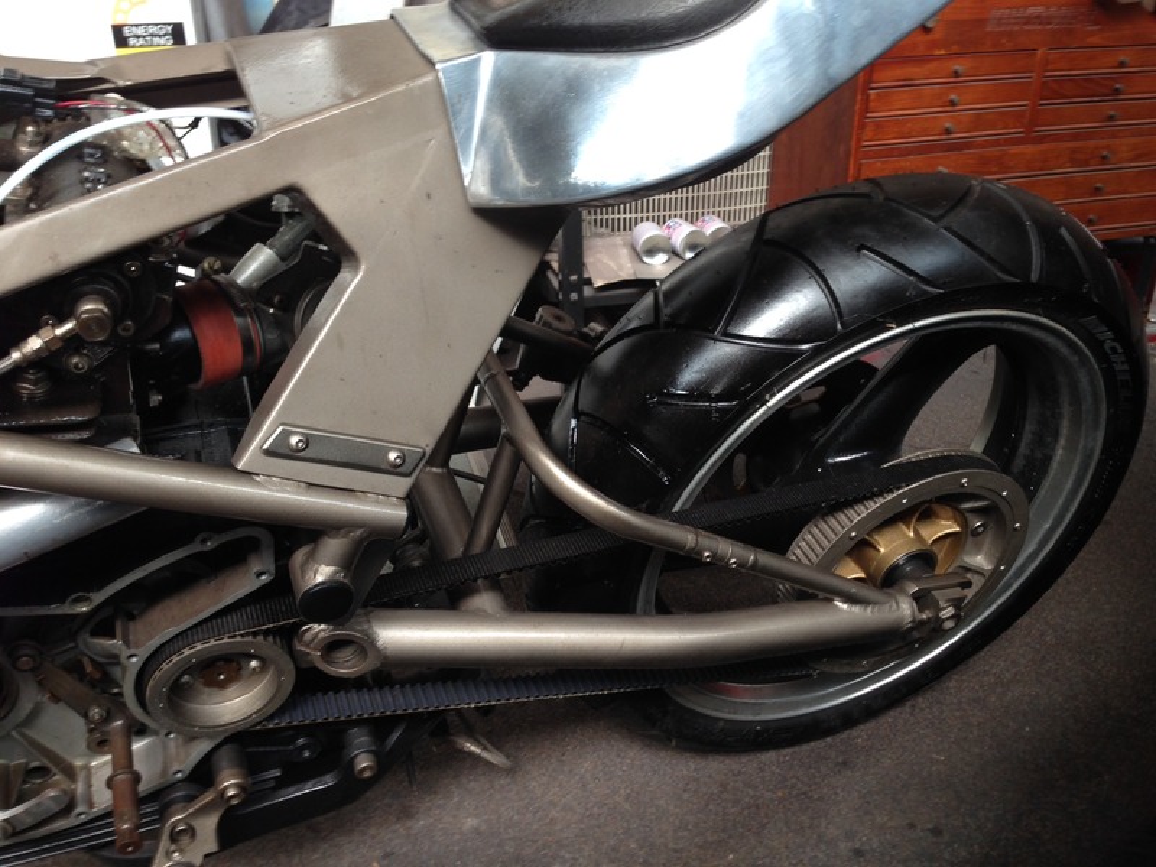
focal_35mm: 33
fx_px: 1102
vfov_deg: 42.9
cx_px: 578
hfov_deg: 55.4
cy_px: 434
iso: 50
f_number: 2.4
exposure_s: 1/30
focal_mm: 4.12
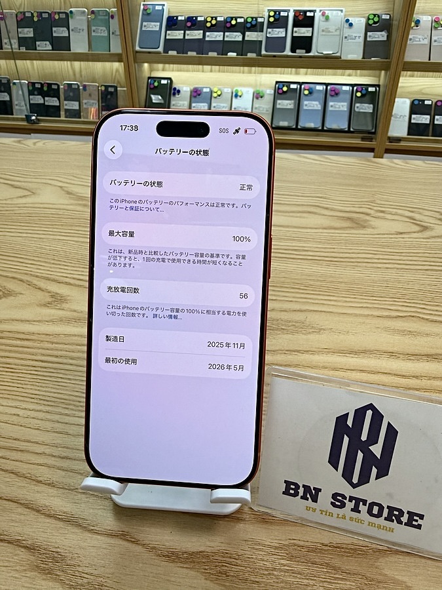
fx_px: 409
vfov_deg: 71.6
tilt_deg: -32.3
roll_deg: -1.7
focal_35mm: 24
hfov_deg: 56.8
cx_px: 221
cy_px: 295
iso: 64
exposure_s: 1/120
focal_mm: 2.22
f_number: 2.2
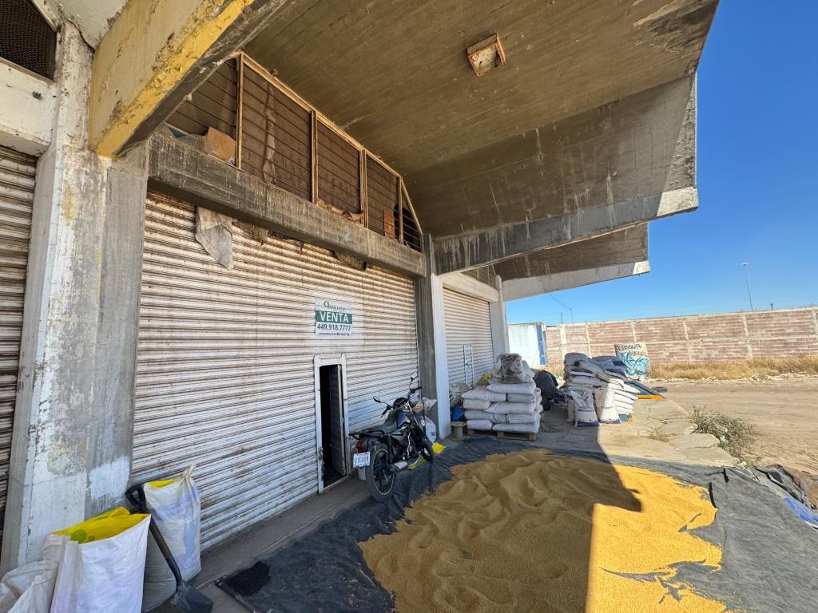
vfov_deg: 85.7
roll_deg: +3.2
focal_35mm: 14
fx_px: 331
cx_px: 409
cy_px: 306
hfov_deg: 102.1
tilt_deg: +7.2
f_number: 2.2
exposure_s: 1/425
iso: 40
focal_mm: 2.22
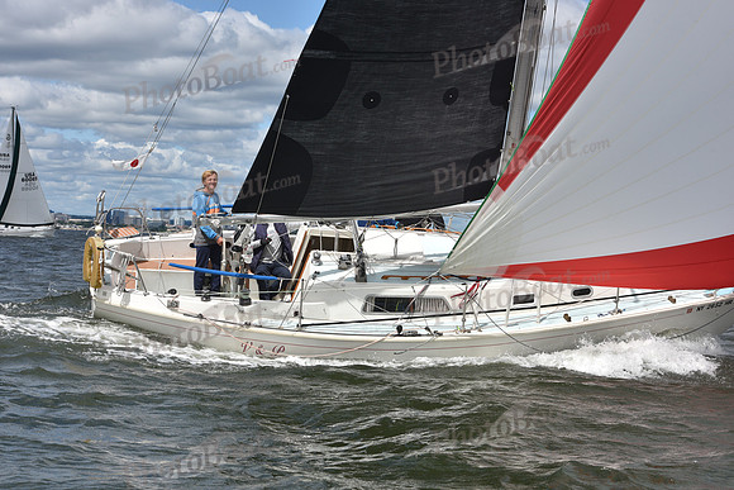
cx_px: 367
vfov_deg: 19.5
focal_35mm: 70
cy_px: 245
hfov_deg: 28.8
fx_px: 1427
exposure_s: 1/800
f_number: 10
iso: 250
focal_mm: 70
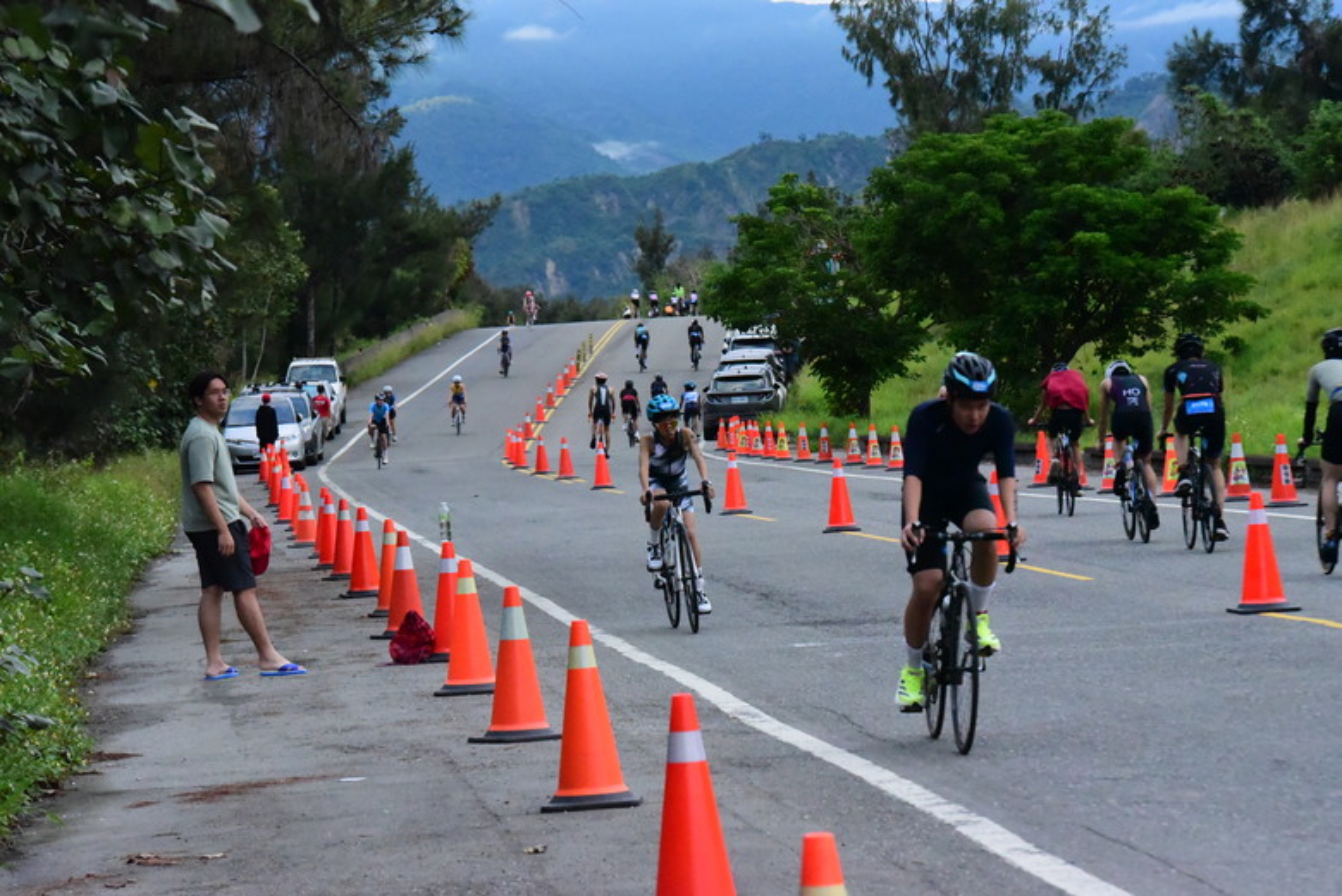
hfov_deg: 14.1
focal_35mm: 145
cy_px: 448
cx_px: 671
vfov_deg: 9.5
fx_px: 5408
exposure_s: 1/4000
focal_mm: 145
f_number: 10
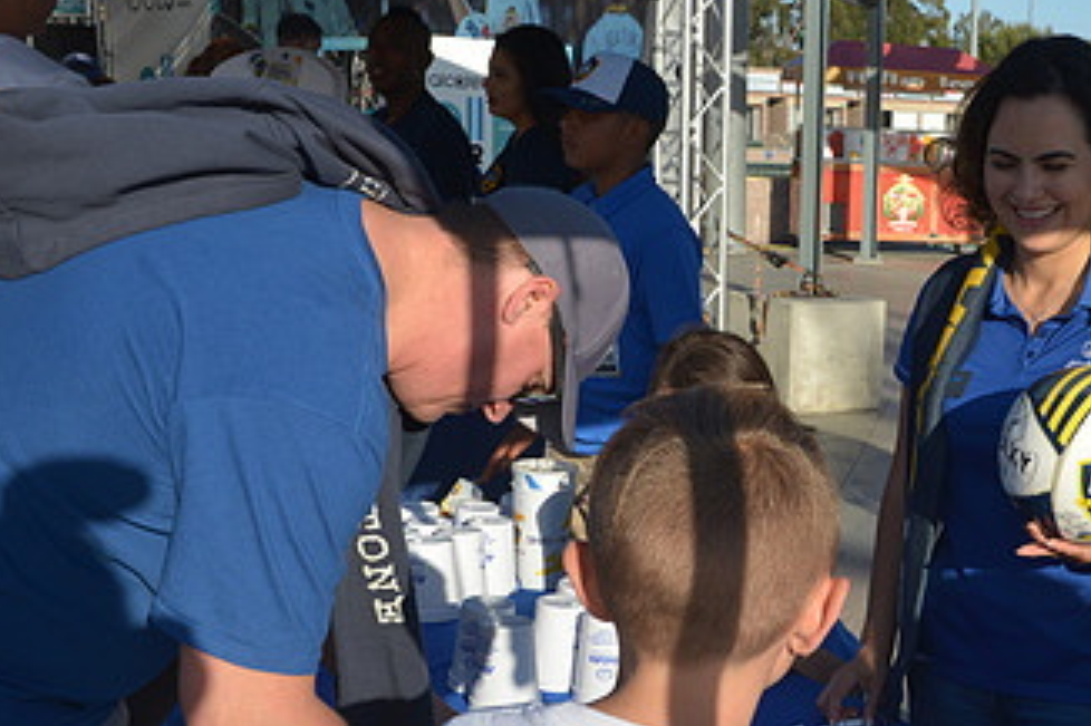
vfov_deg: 23.7
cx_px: 890
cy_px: 413
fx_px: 1726
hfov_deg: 33.9
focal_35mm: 57
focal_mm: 32
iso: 400
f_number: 11
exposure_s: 1/500
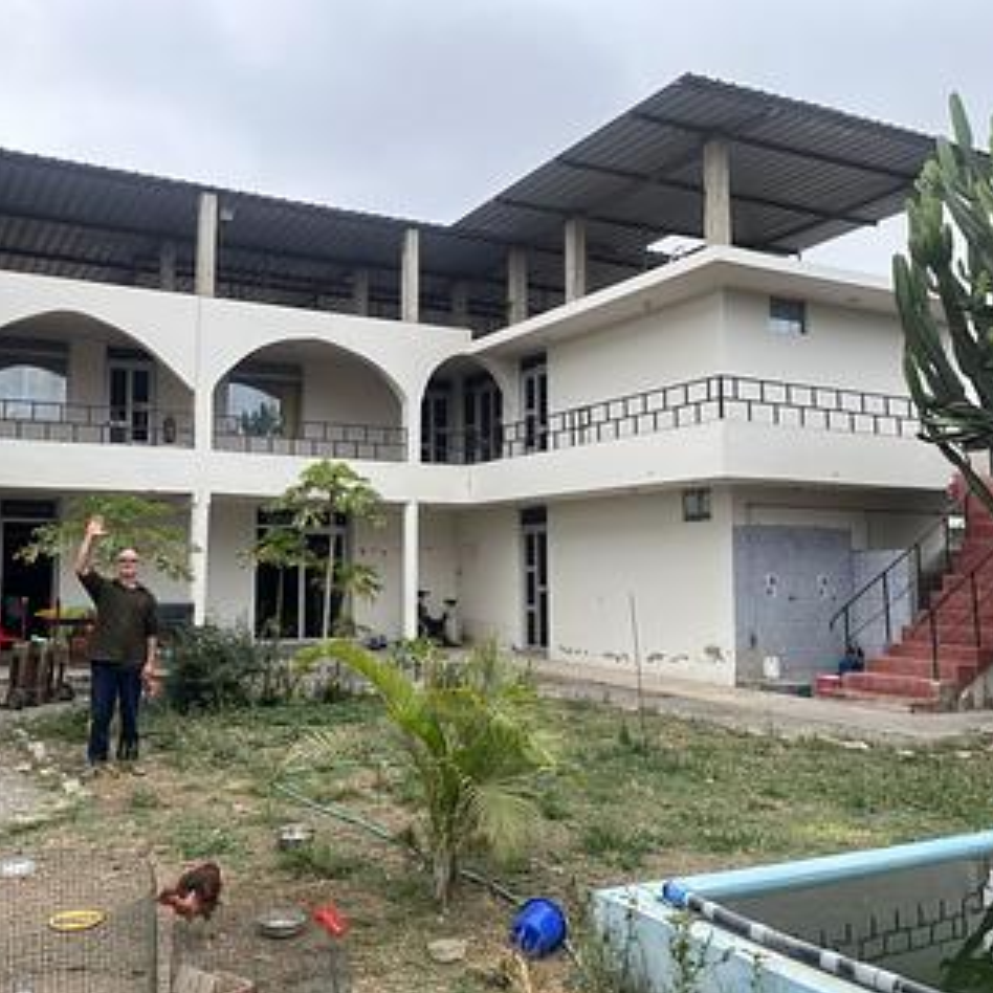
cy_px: 496
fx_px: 1006
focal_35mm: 31
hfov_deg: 51.8
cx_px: 354
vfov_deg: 52.5
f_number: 1.6
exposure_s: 1/967
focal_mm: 5.1
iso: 50
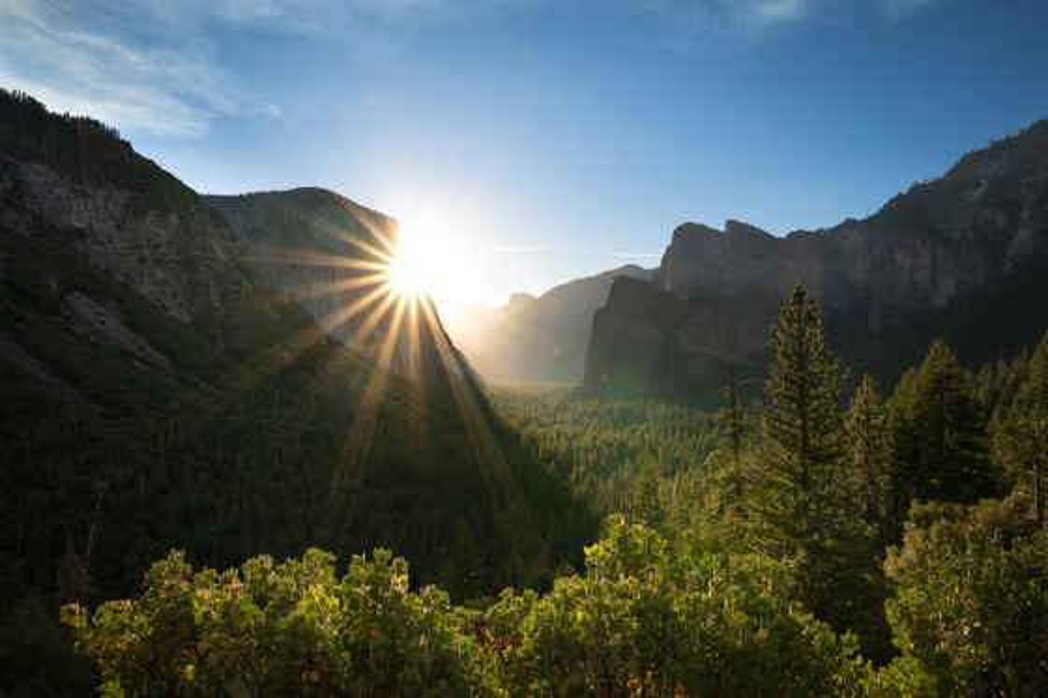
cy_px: 349
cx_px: 524
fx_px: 698
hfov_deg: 73.8
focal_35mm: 24
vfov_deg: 53.1
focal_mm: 16
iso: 400
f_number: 8
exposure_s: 1/640
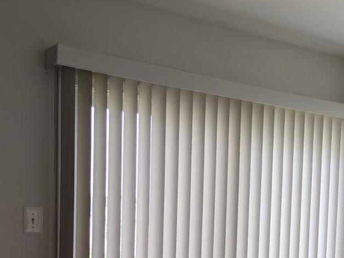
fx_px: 566
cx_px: 228
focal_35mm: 57
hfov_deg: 33.5
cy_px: 253
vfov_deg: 24.6
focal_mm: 5.43
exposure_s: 1/120
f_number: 1.89
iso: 57
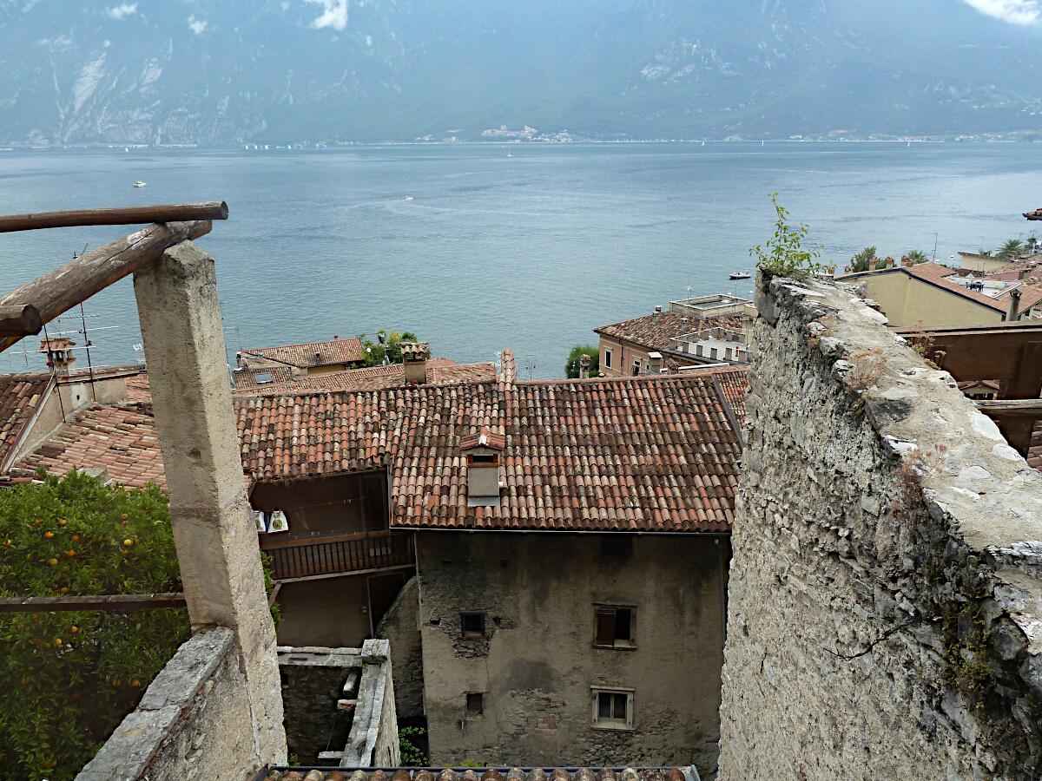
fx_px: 753
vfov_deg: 54.9
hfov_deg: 69.4
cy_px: 390
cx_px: 521
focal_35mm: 25
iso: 80
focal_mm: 4.1
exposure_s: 1/200
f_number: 4
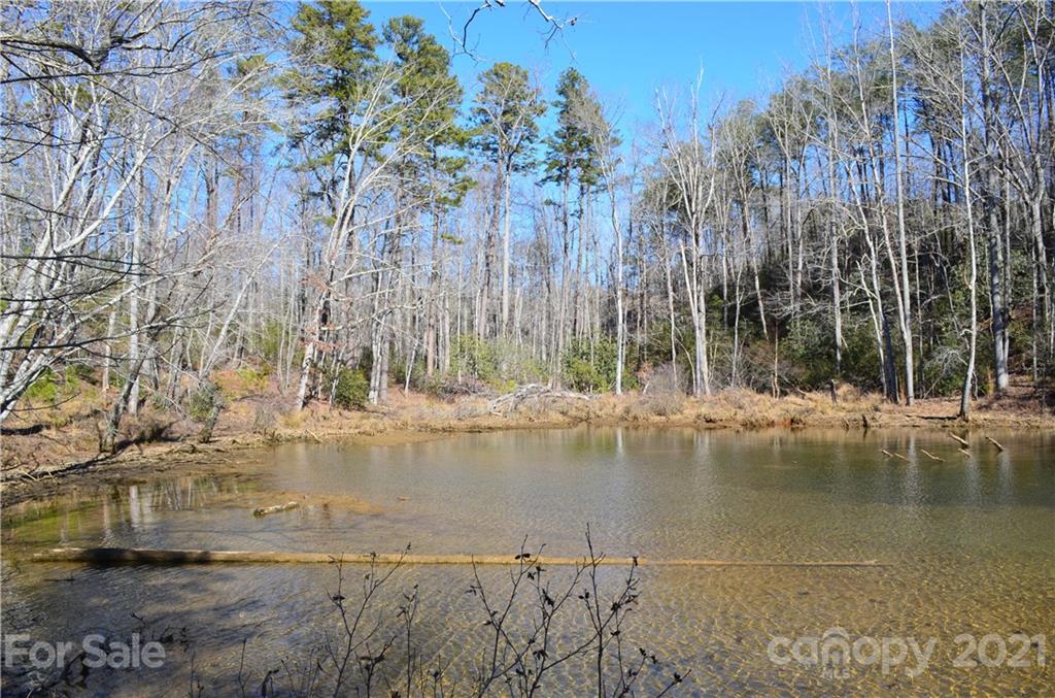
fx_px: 789
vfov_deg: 47.7
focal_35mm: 27
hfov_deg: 67.5
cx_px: 528
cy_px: 349
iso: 400
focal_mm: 18
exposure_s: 1/250
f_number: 10
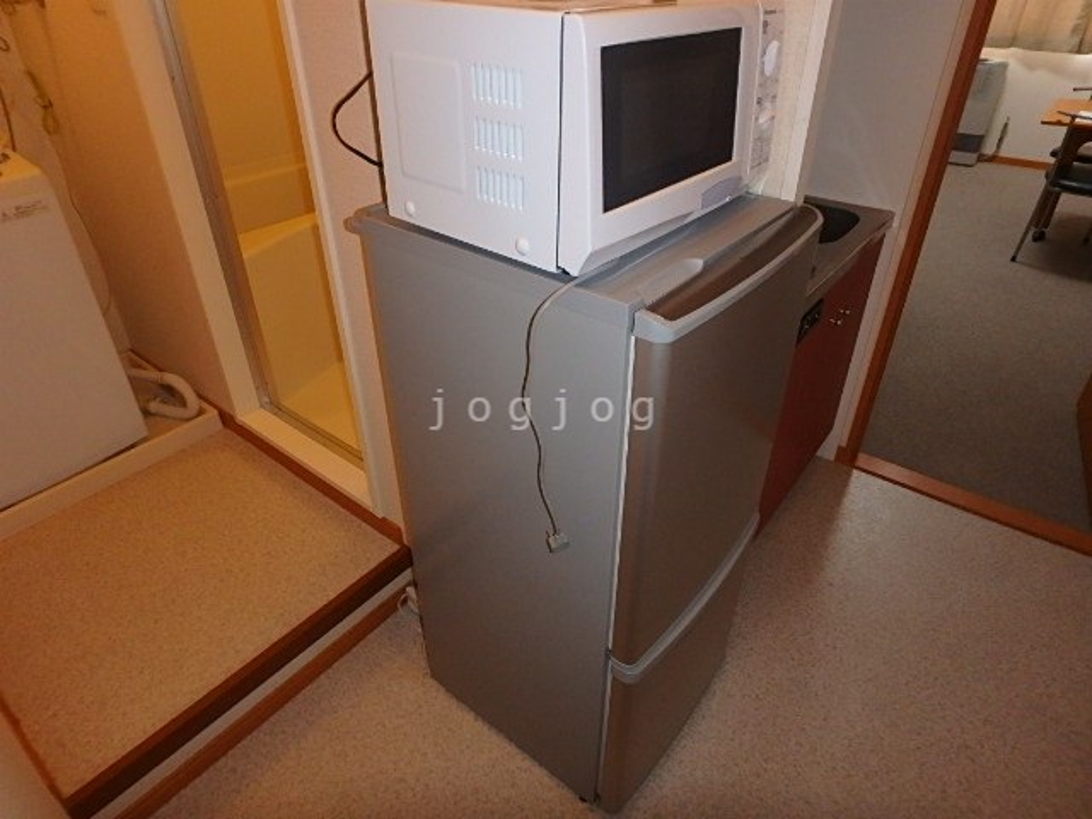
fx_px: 662
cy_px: 410
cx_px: 546
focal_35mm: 21
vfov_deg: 63.4
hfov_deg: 79.0
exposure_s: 1/30
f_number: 3.5
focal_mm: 3.7
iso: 400
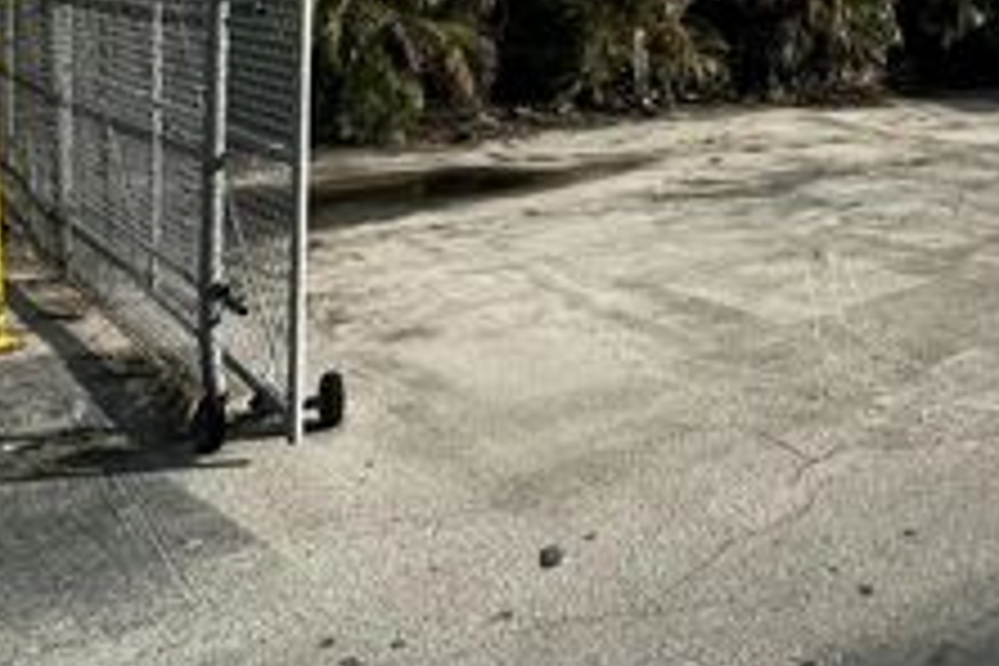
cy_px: 72
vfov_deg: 32.6
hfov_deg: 43.3
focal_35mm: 39
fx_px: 1082
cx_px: 976
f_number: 1.8
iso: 32
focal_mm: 1.57
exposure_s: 1/1248
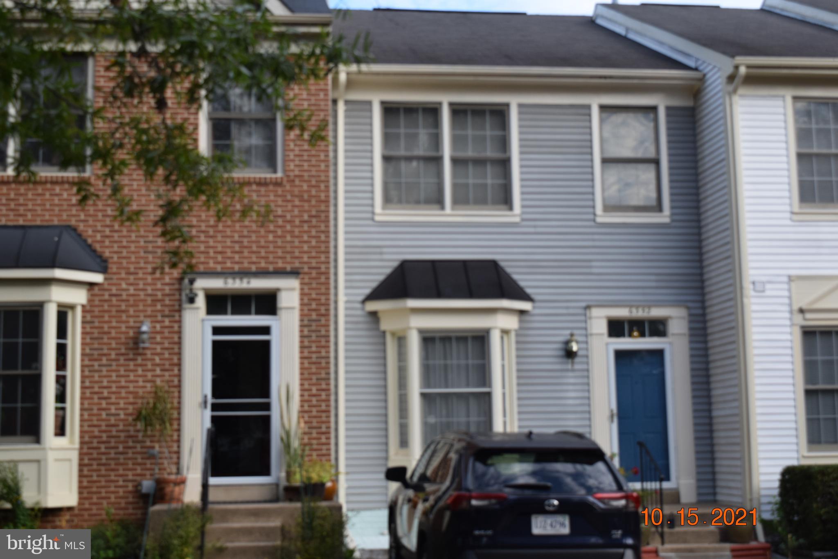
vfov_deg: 25.7
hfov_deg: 37.9
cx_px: 419
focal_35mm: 52
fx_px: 1222
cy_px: 280
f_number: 8
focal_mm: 35
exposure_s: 1/250
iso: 400
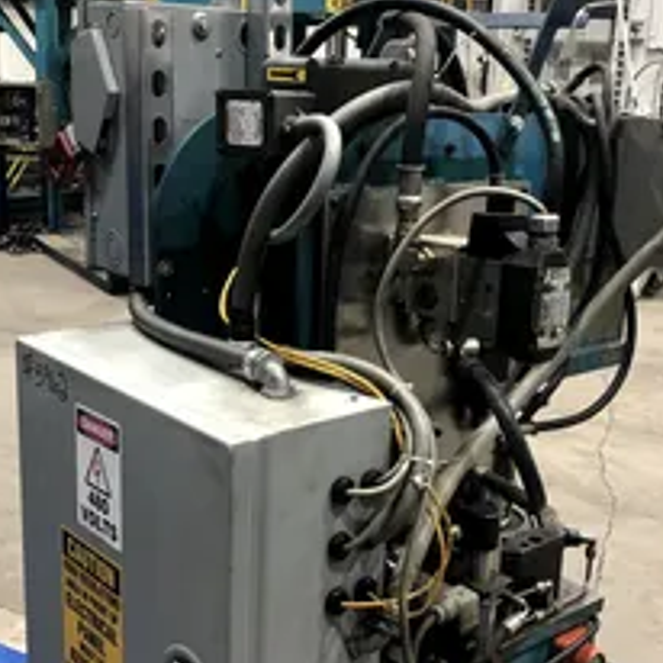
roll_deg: -3.6
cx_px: 351
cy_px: 370
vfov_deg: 35.3
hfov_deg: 35.3
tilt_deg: -14.3
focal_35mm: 48
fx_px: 1040
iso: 40
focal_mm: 4
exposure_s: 1/20
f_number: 1.8
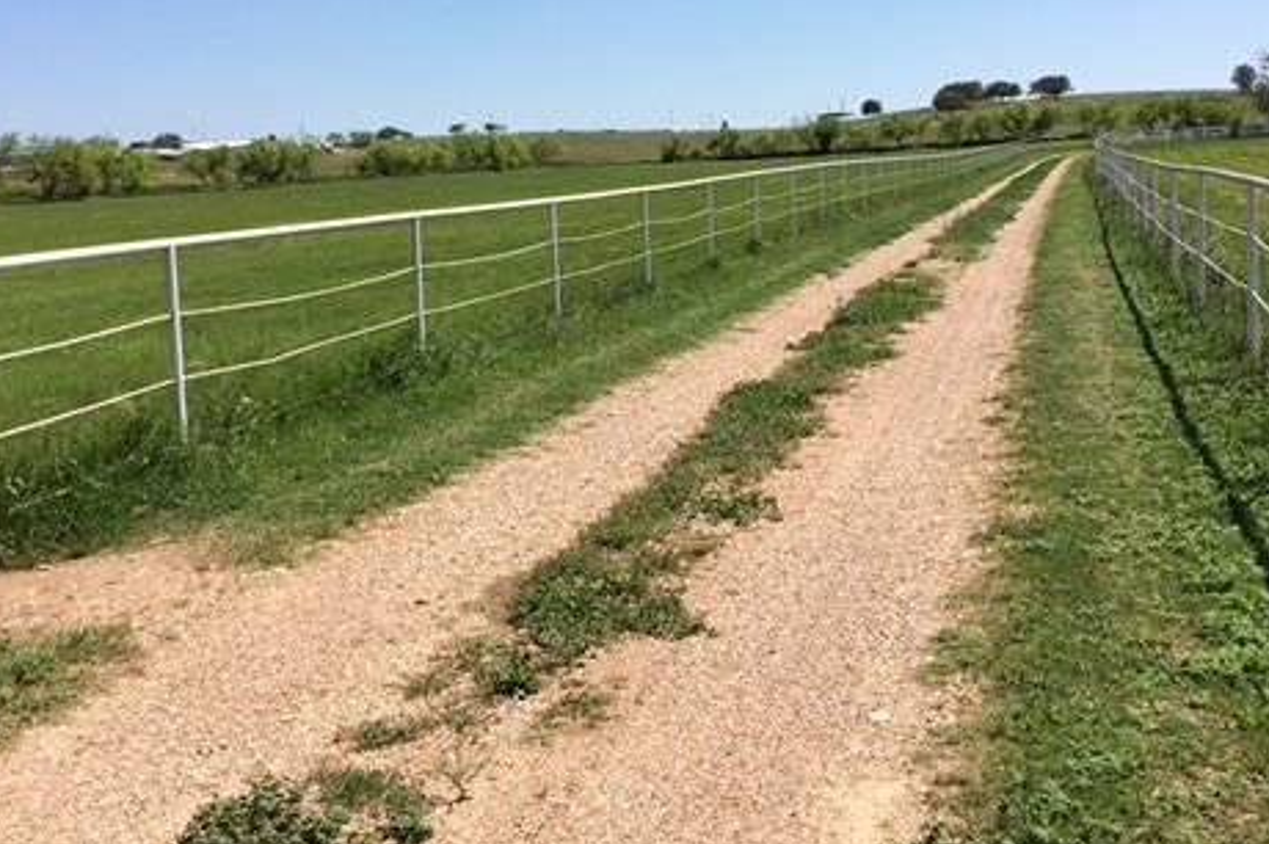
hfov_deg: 46.4
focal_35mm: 42
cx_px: 629
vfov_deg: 31.6
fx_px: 1479
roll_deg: +2.7
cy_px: 287
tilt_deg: -5.3
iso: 32
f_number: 2.2
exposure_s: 1/2564
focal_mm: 4.15
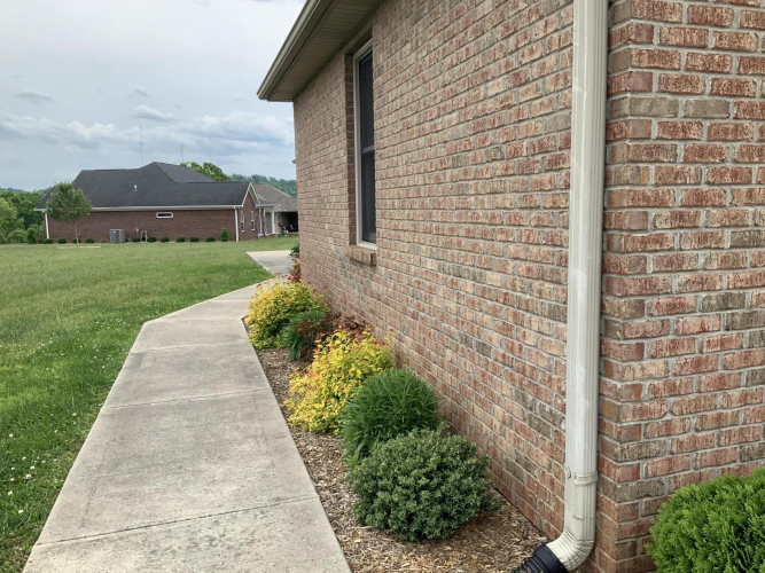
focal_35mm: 29
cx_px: 382
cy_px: 286
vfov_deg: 48.2
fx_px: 641
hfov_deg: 61.7
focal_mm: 3
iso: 16
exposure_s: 1/978
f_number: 1.8
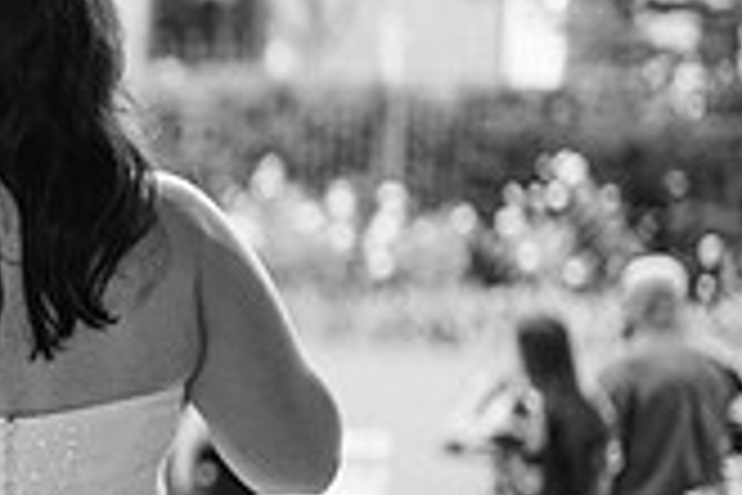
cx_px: -480
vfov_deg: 7.7
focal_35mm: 178
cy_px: 274
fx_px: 3668
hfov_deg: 11.0
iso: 250
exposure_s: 1/125
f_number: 1.8
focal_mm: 50
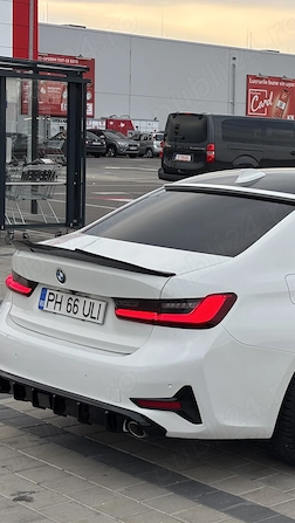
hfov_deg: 15.6
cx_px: 308
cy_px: 261
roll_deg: -2.3
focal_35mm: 76
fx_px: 1055
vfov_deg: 27.9
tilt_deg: -6.8
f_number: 1.6
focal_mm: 5.96
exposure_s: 1/121
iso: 40
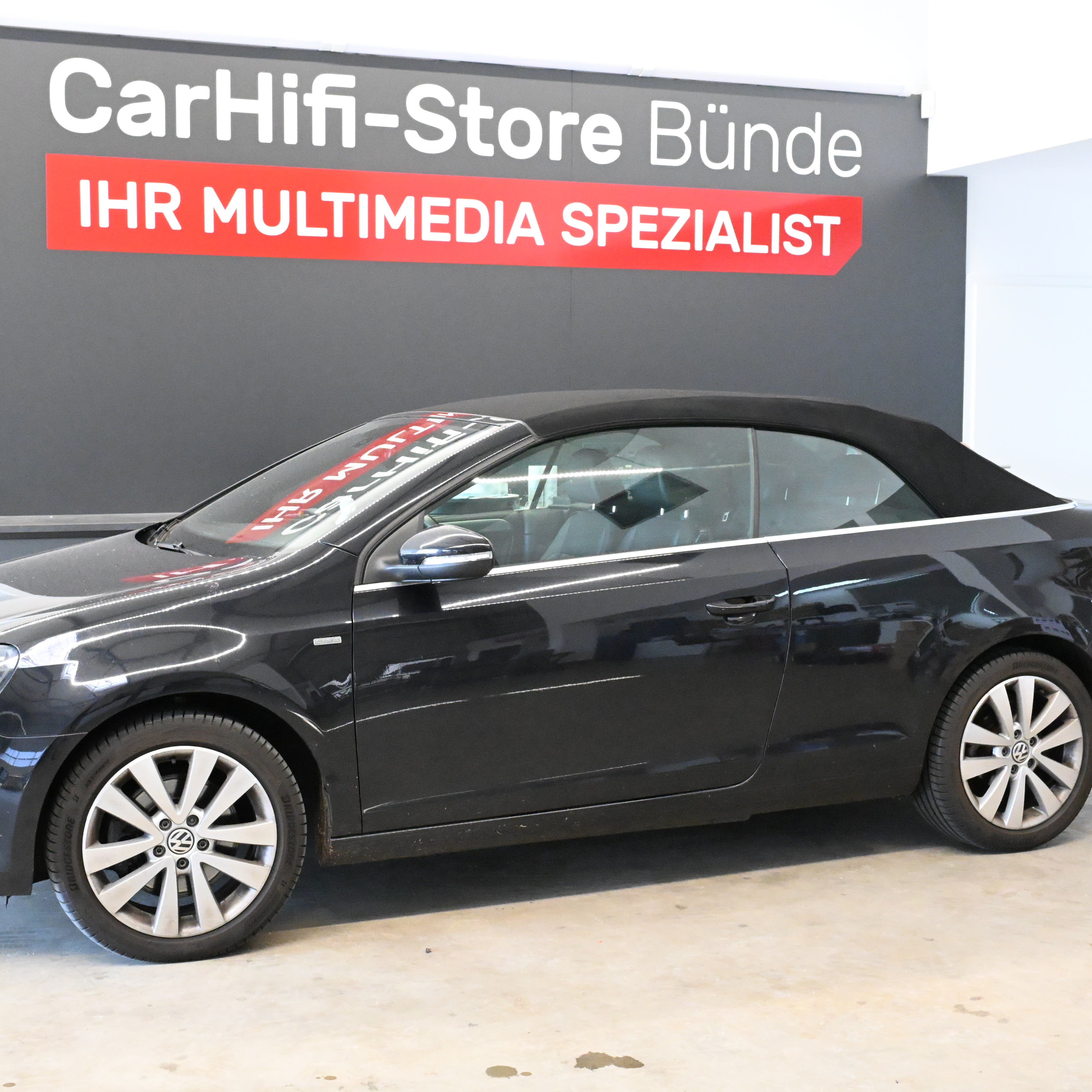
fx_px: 1642
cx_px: 472
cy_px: 545
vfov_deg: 36.8
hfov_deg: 36.7
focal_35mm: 46
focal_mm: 24
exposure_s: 1/250
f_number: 8
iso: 8000
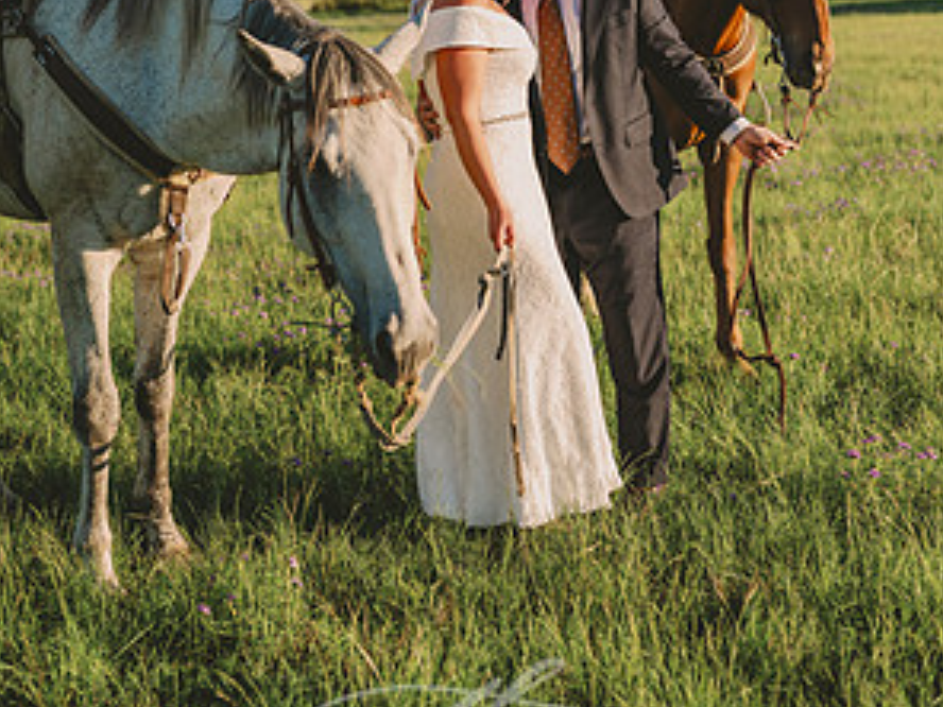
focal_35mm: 73
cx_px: 470
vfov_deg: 20.0
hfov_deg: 26.7
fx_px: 1989
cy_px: 166
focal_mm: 50
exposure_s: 1/1600
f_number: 2.8
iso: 80
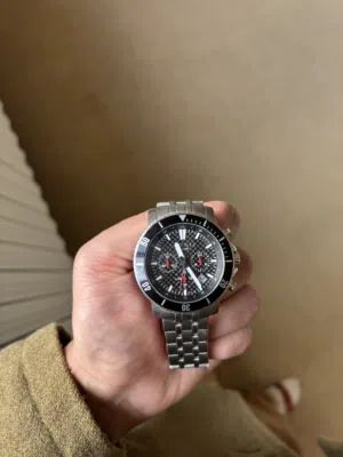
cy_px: 228
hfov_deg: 53.1
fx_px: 344
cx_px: 172
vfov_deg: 67.3
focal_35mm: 26
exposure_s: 1/84
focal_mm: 5.96
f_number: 1.6
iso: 125
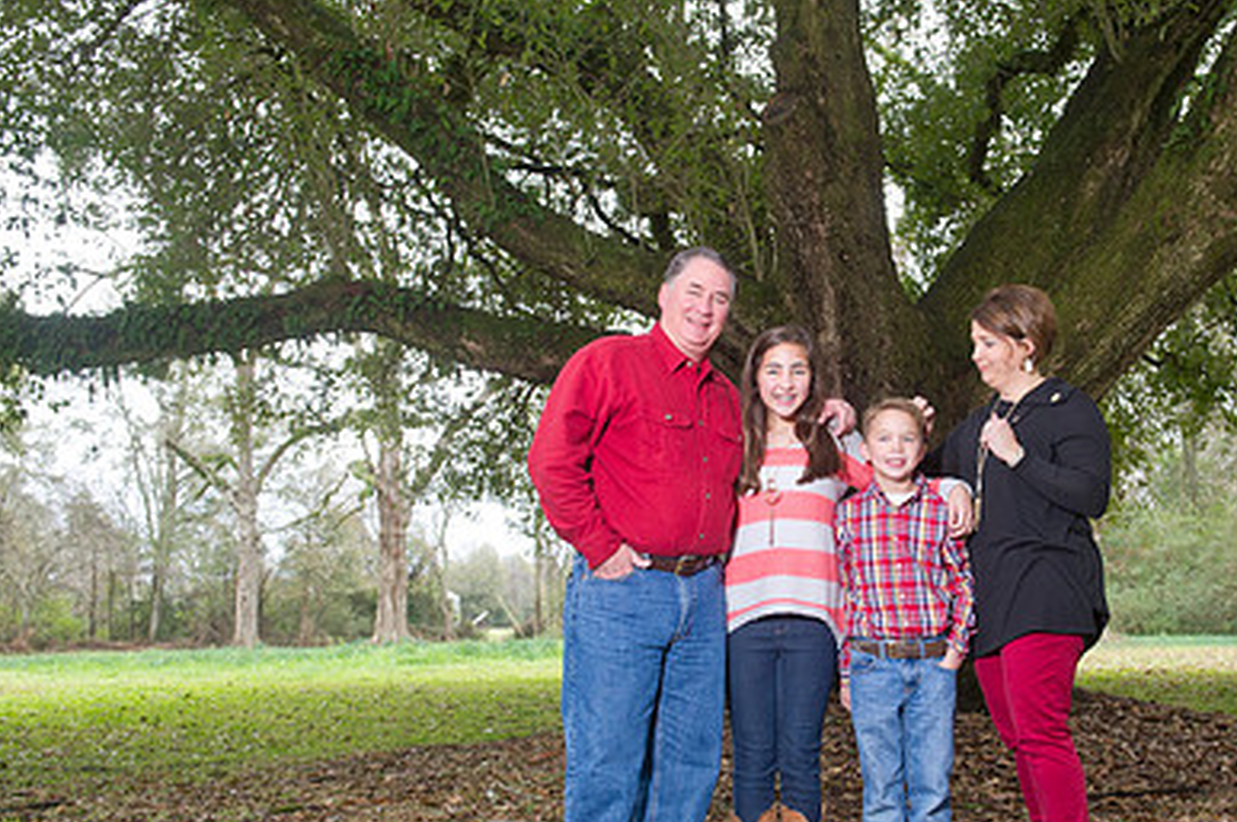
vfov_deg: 27.9
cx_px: 818
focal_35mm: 48
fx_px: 1647
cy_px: 486
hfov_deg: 40.7
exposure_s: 1/100
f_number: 5.6
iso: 800
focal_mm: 32
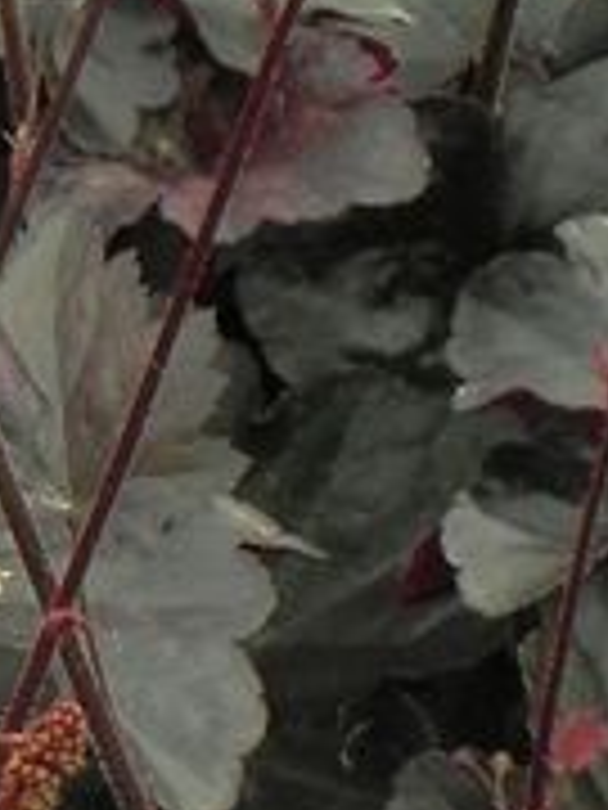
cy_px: 369
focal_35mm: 467
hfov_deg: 3.2
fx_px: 10937
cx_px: -149
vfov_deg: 4.2
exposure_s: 1/40
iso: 160
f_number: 4.5
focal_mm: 18.8
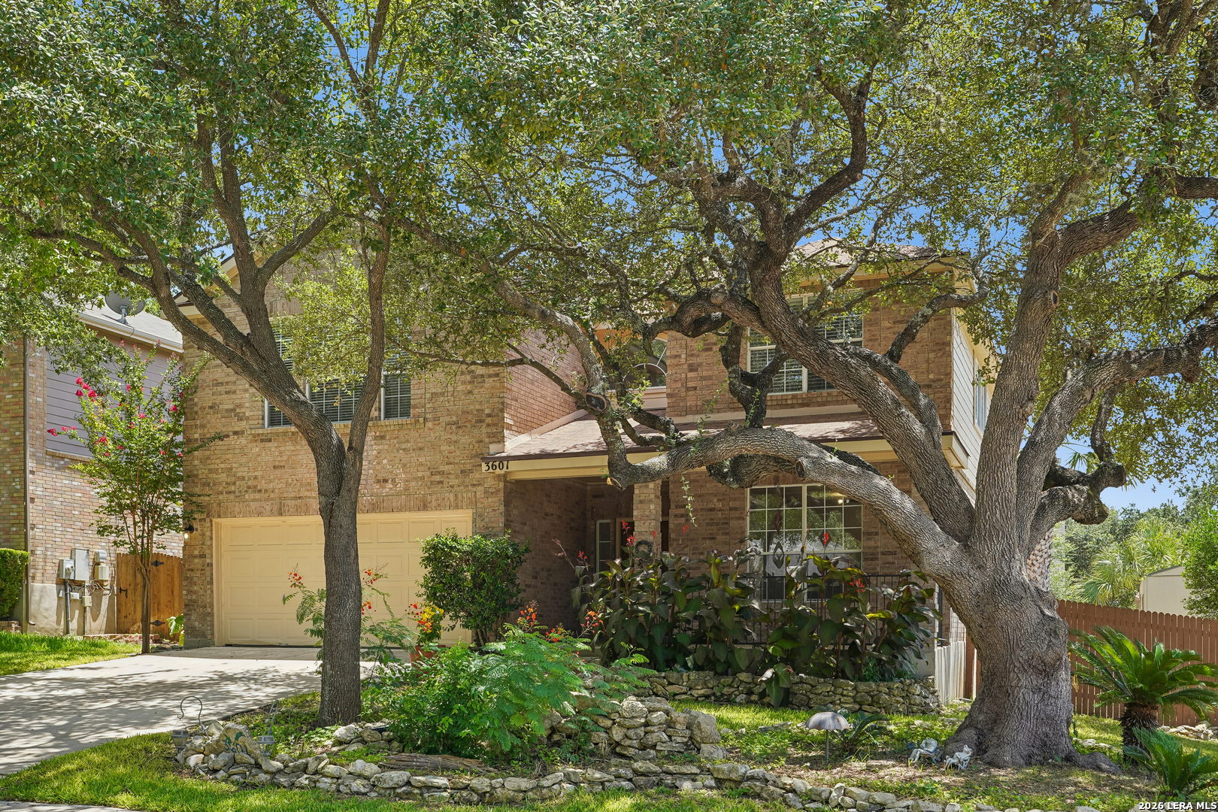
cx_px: 609
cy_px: 406
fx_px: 1167
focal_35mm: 34
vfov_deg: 38.4
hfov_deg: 55.1
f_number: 8
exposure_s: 1/50
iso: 100
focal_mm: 34.5
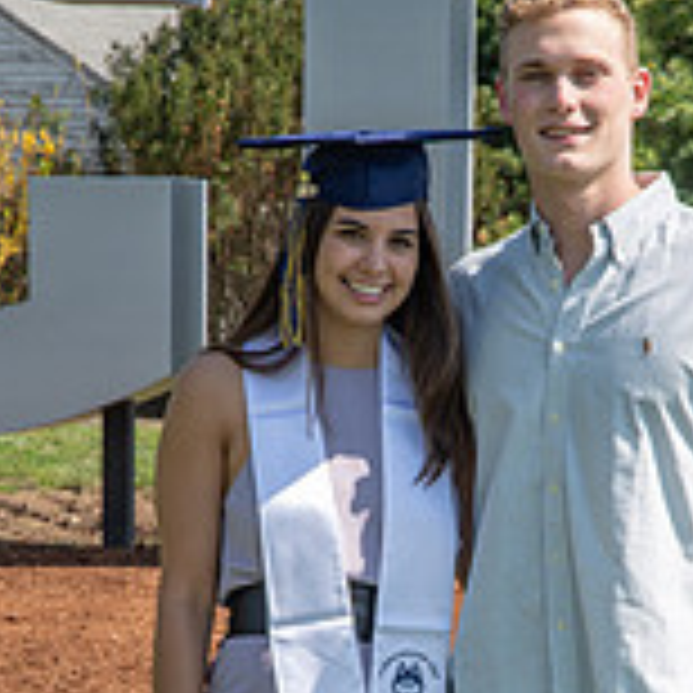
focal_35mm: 242
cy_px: 598
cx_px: 441
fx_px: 5481
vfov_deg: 7.2
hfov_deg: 7.2
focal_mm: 65
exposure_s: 1/250
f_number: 7.1
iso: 100
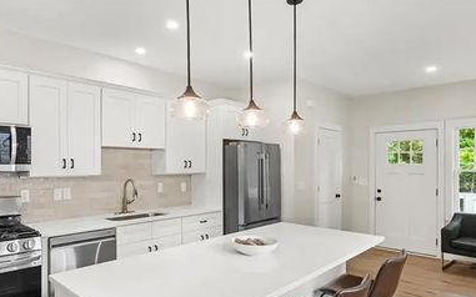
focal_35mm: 24
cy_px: 153
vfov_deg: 51.1
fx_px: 311
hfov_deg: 74.4
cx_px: 205
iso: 640
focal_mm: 14
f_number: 8
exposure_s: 1/10
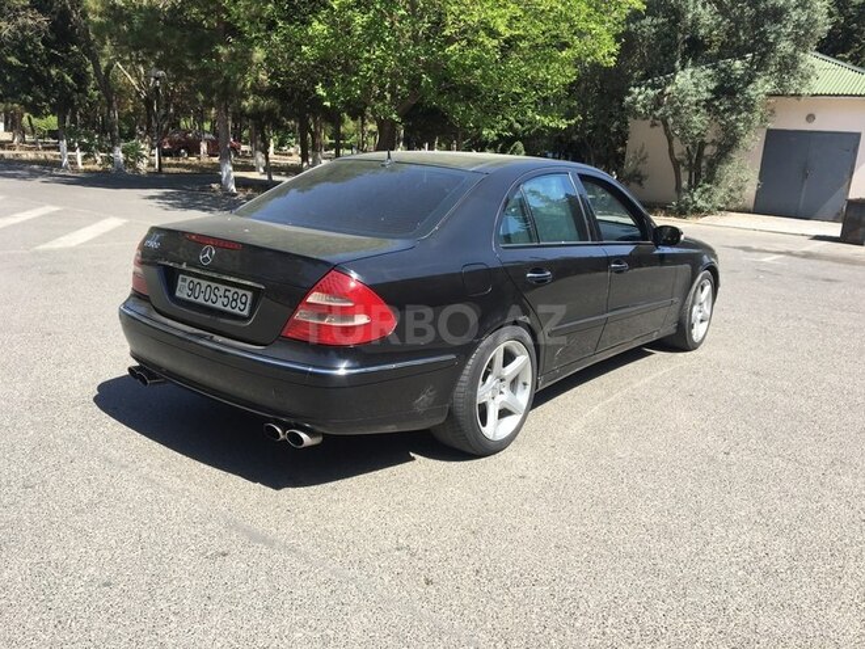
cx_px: 432
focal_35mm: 29
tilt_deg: -15.0
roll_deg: -3.8
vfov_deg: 48.2
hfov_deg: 61.7
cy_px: 324
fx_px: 725
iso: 25
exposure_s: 1/651
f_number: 2.2
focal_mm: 4.15
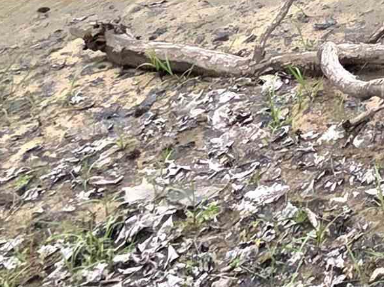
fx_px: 754
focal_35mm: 68
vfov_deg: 14.5
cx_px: 763
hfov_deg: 18.7
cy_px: -395
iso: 50
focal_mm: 2.2
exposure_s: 1/1000
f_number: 2.2
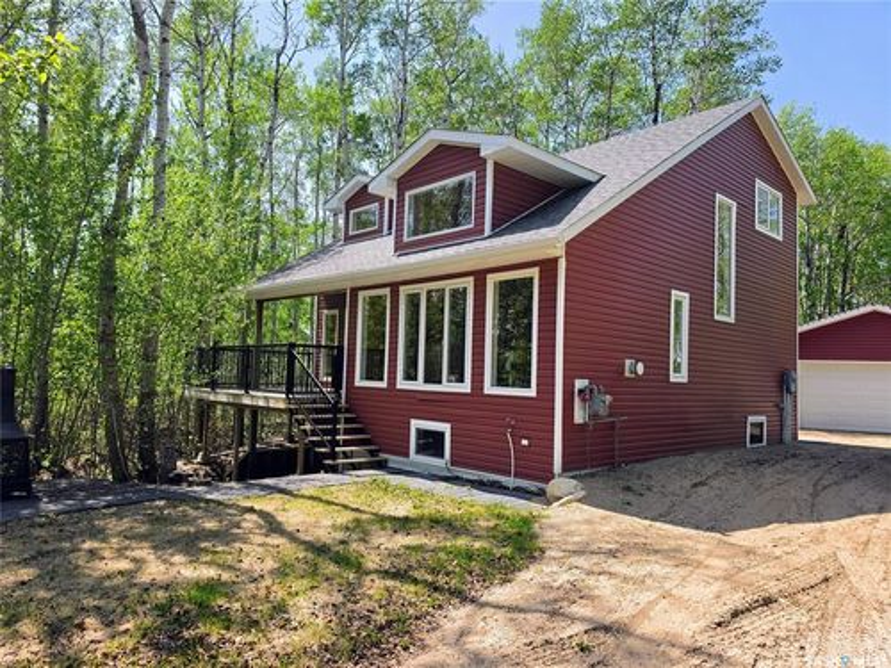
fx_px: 592
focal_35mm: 23
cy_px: 334
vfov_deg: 58.9
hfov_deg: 73.9
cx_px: 446
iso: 64
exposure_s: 1/2805
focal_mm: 6.5
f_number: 1.4
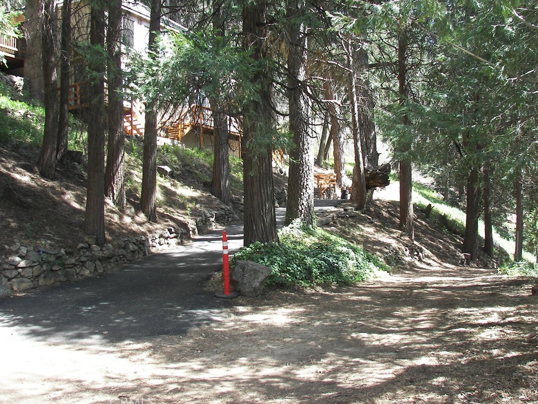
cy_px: 202
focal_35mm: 37
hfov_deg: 50.1
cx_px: 265
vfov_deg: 38.7
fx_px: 575
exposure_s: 1/80
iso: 50
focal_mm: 6
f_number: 2.8
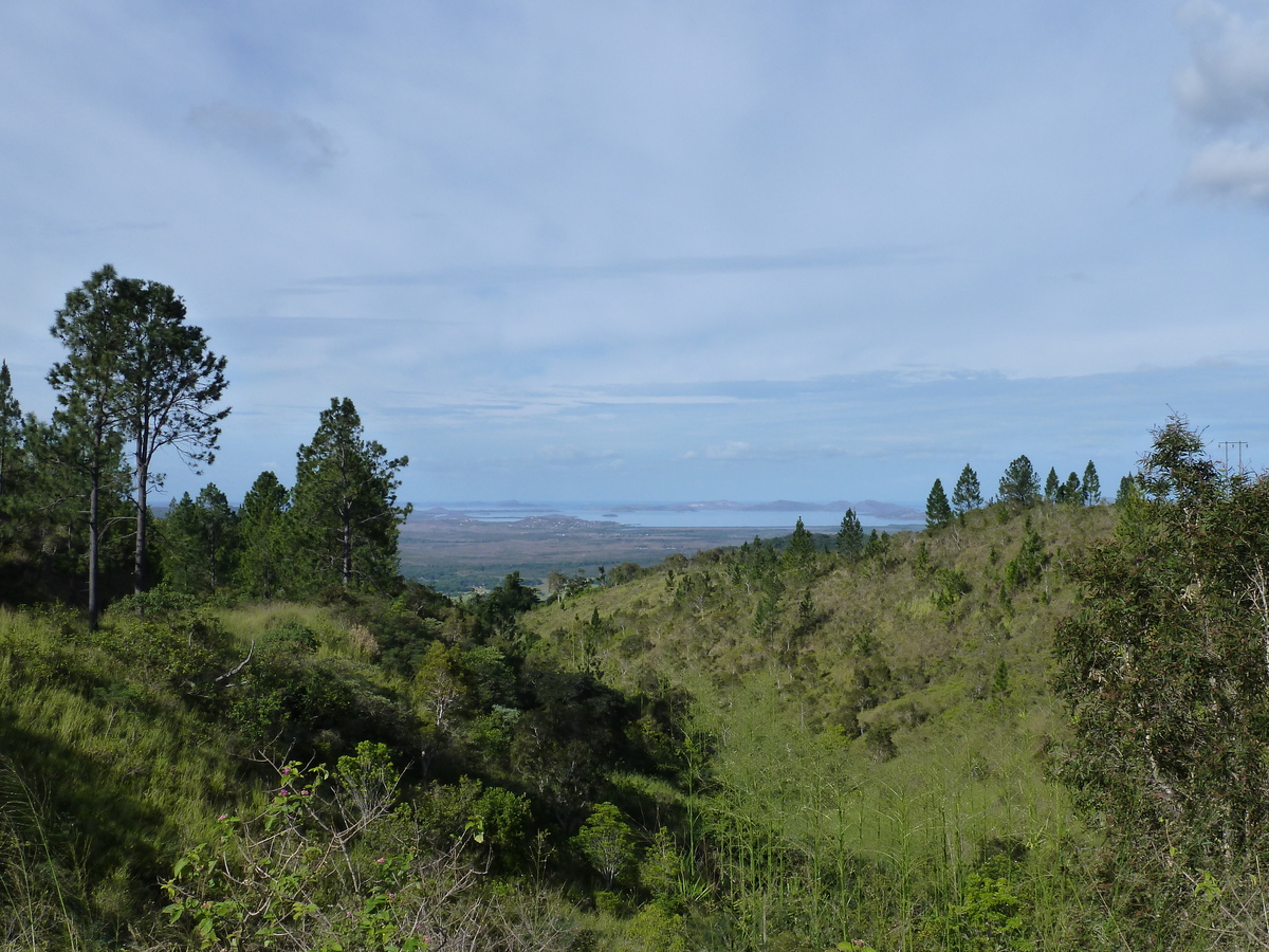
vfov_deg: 38.7
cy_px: 476
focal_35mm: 37
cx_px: 634
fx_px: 1356
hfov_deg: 50.1
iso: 125
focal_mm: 6.1
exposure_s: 1/500
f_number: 5.6
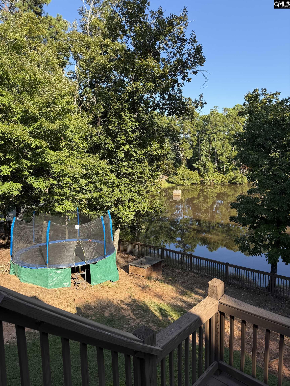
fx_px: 268
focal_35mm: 24
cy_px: 193
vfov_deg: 71.6
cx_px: 145
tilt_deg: -7.6
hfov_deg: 56.8
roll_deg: +1.1
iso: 80
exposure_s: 1/1361
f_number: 1.78
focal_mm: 6.76
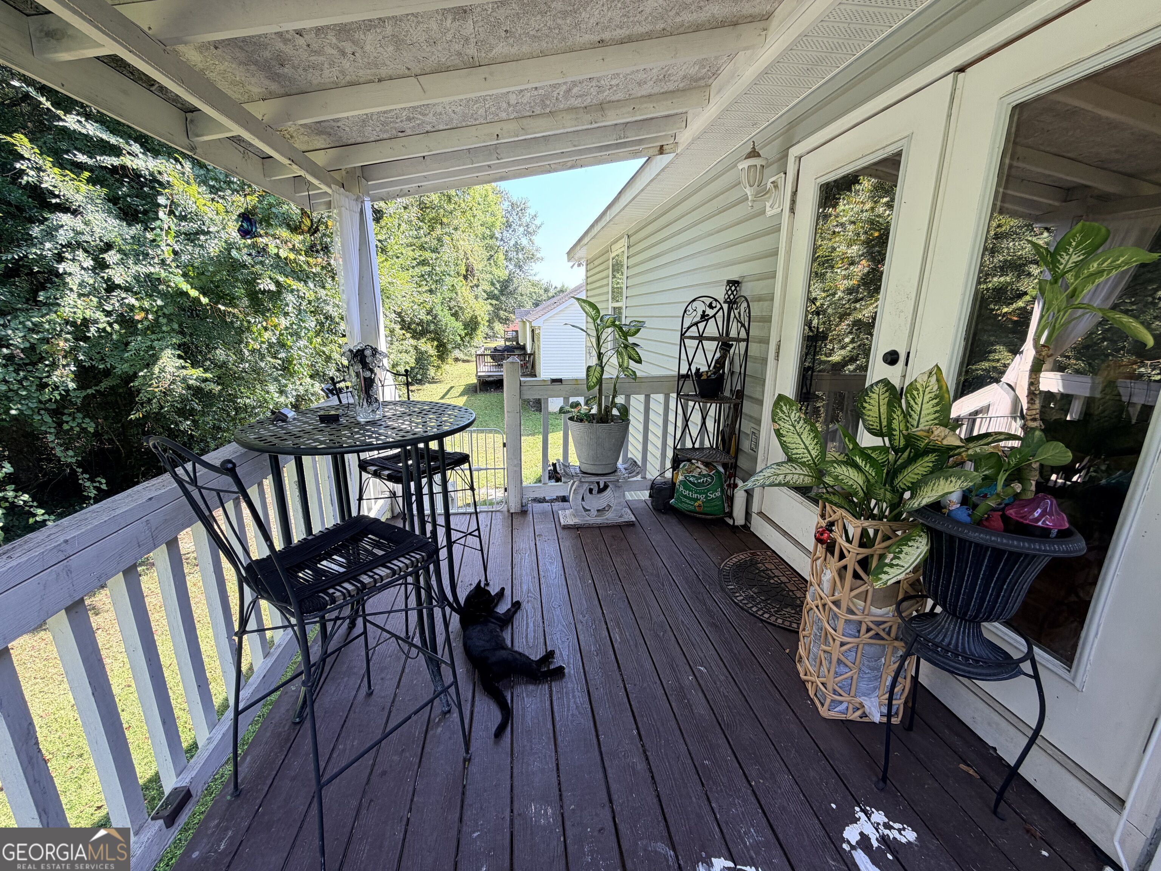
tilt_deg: -15.0
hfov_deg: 102.1
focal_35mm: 14
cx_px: 580
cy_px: 436
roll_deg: -0.4
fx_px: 470
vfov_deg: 85.7
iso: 40
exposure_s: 1/151
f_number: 2.2
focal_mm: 2.22
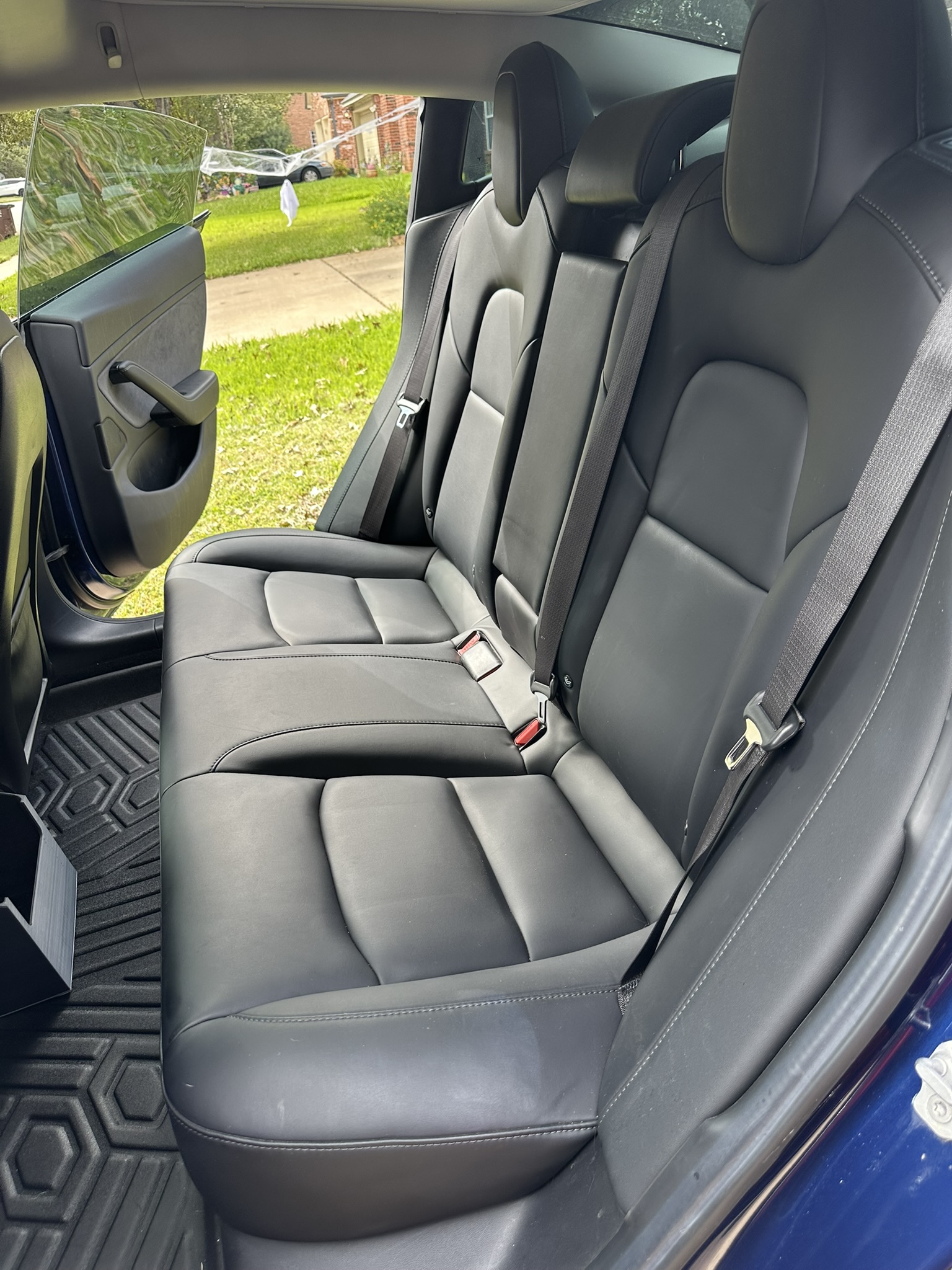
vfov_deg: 71.6
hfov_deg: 56.8
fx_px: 880
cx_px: 476
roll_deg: +5.1
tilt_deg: -27.4
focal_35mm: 24
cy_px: 635
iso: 80
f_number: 1.78
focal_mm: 6.86
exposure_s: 1/245
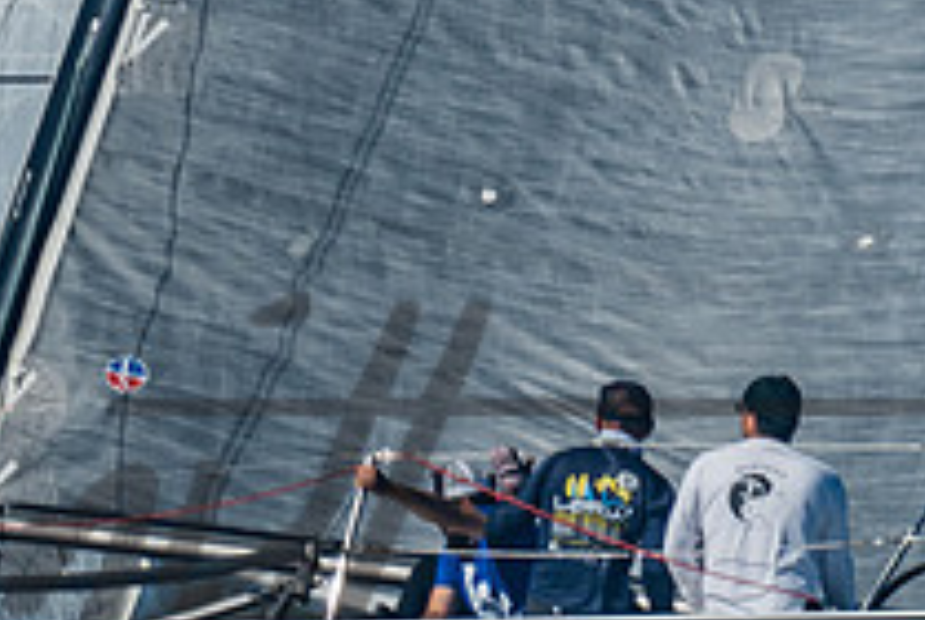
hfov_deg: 1.9
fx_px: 27583
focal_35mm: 1072
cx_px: -410
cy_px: 643
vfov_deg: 1.3
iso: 160
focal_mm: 200
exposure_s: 1/640
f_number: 6.3
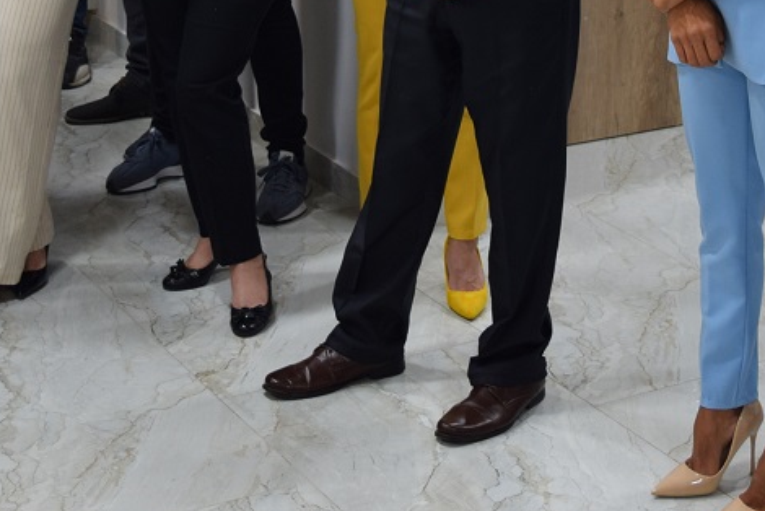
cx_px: 451
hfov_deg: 22.1
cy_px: -68
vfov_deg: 14.5
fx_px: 1956
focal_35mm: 92
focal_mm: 24
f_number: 4
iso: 400
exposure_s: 1/40
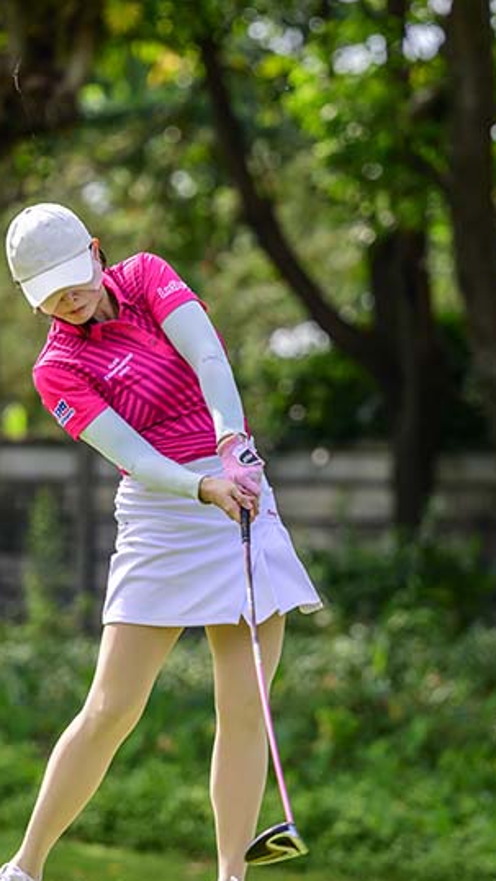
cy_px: 444
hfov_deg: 5.0
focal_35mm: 243
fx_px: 5676
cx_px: 178
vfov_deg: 8.9
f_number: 2.8
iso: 450
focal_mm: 130
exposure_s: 1/4000
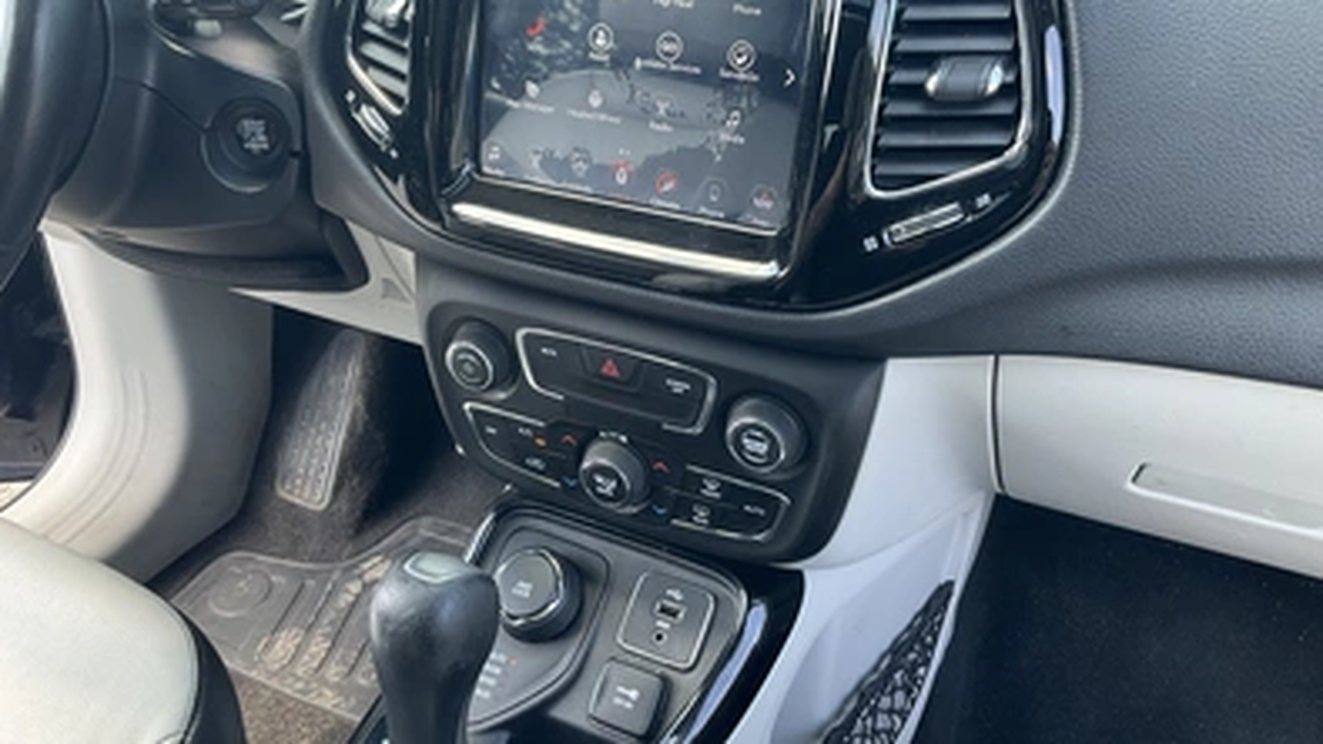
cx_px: 656
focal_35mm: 32
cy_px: 308
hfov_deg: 61.0
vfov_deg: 36.6
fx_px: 1122
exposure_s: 1/119
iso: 64
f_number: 1.8
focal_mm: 3
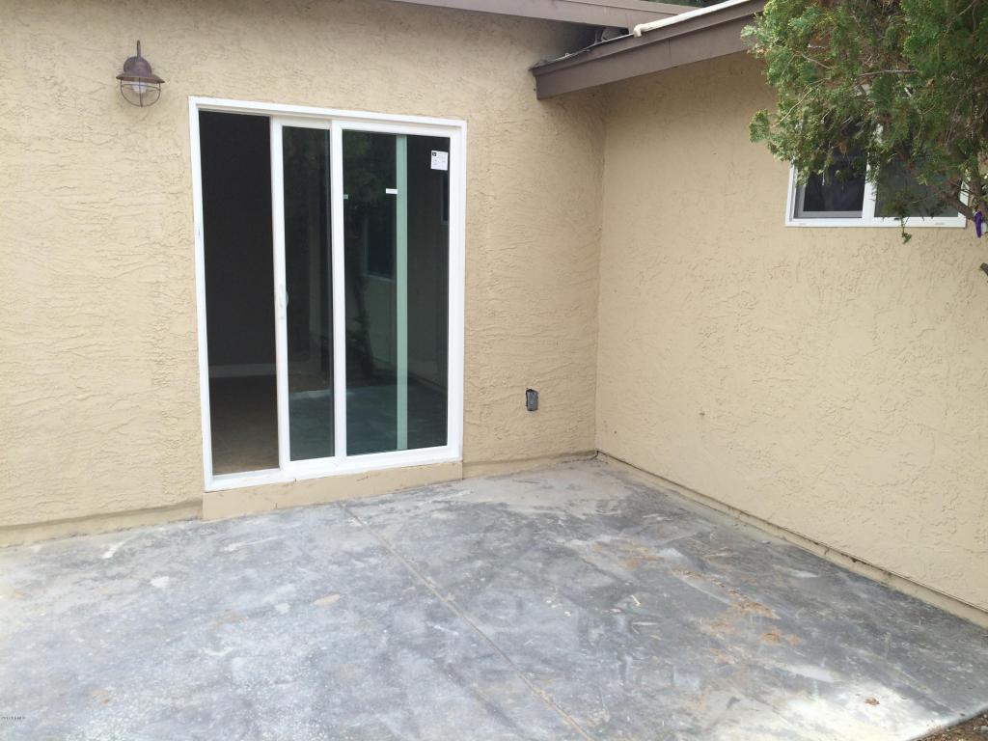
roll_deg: -0.5
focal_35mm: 29
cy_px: 370
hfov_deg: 61.7
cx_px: 494
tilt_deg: -10.3
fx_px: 828
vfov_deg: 48.2
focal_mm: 4.15
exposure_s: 1/1026
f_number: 2.2
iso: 32
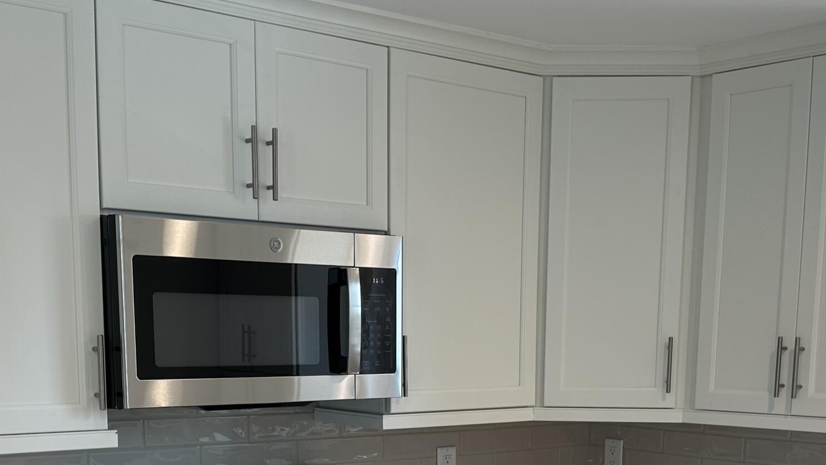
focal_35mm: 53
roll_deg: -1.2
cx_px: 439
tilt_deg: -10.6
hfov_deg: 39.1
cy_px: 504
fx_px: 1161
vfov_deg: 21.5
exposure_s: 1/126
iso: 80
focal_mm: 6.86
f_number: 1.78
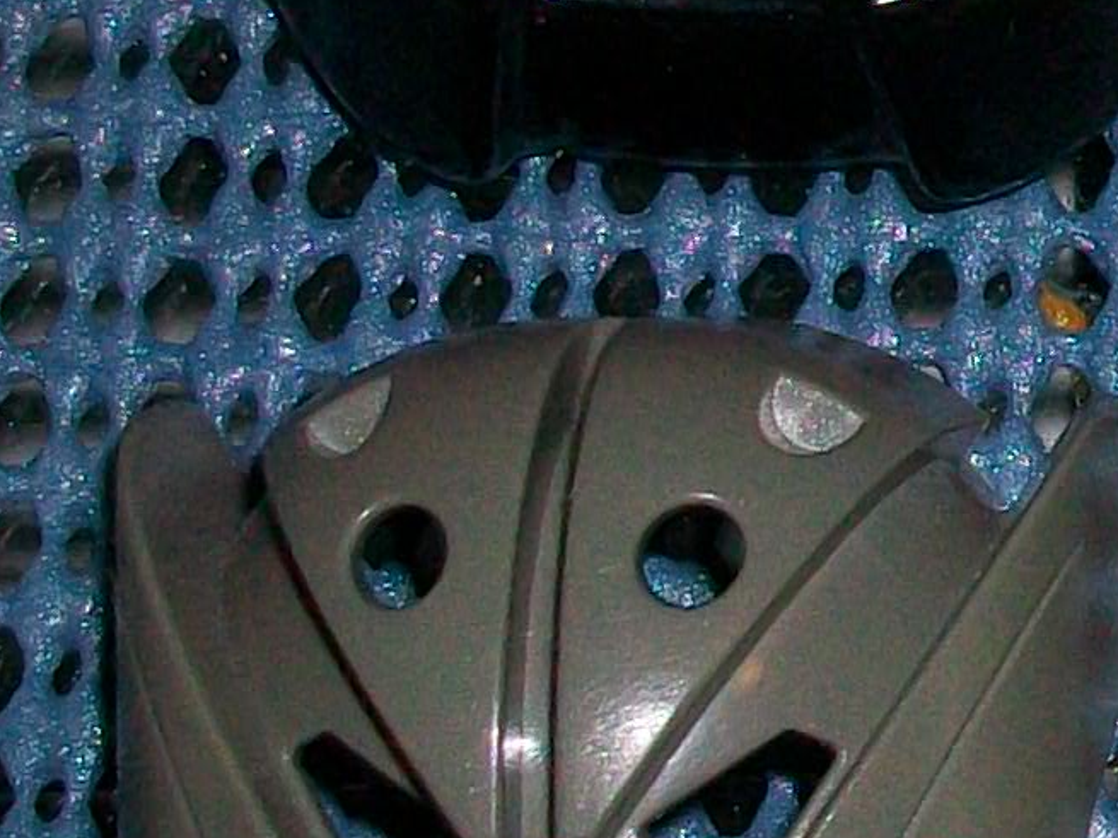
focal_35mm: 179
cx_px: 1864
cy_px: -323
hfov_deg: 10.5
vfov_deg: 8.2
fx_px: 5780
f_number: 2.8
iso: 120
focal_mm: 5.7
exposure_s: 1/60
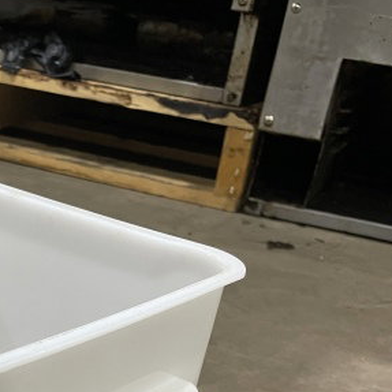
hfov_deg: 25.2
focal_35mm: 65
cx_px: -1
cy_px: 525
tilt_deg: -32.7
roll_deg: -5.1
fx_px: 833
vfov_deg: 23.2
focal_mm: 4.2
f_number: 1.6
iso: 125
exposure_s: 1/60
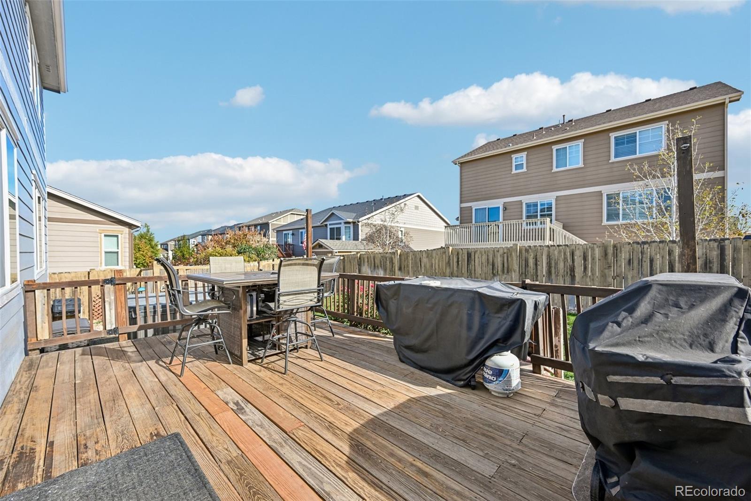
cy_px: 250
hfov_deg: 104.3
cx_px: 376
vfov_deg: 81.2
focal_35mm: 14
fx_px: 292
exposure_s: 1/80
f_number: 8
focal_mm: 14
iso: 64
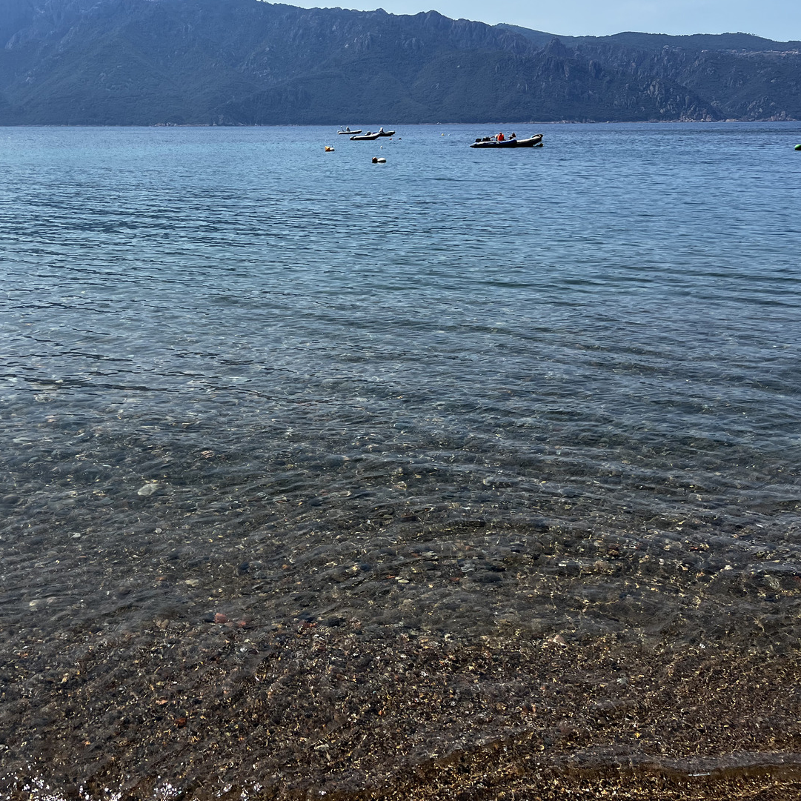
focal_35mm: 34
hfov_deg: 47.8
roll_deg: +0.5
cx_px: 276
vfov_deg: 48.4
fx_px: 890
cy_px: 374
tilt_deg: -16.2
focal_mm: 5.7
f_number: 1.5
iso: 50
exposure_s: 1/4831
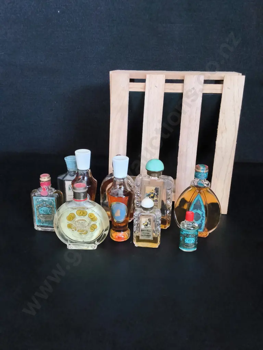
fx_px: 274
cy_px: 175
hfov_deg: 51.4
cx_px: 132
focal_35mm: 27
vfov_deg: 65.3
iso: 500
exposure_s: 1/120
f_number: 2
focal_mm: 2.87
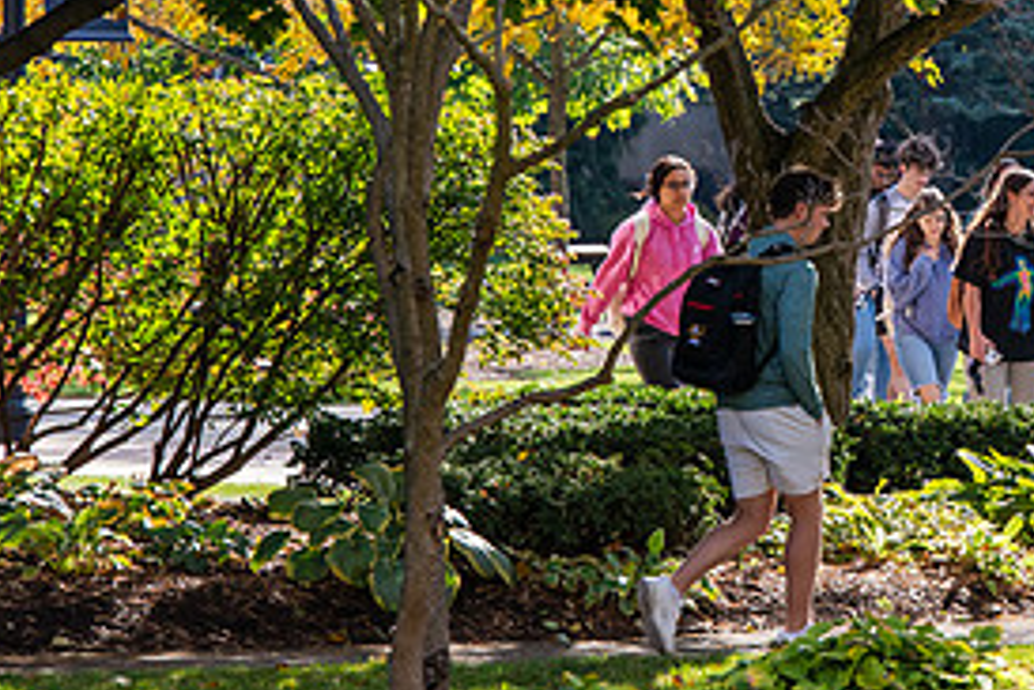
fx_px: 10632
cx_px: 977
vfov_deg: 3.7
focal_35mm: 370
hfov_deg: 5.6
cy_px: 175
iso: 400
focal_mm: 175
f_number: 7.1
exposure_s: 1/250
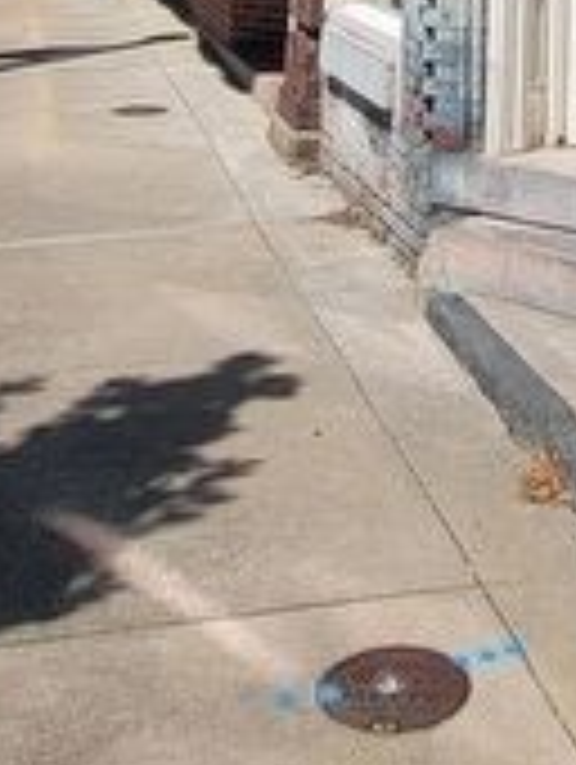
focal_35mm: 61
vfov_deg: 18.7
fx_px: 1350
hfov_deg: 23.1
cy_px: -788
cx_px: 580
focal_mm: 2.2
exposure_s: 1/2077
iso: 50
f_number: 2.2
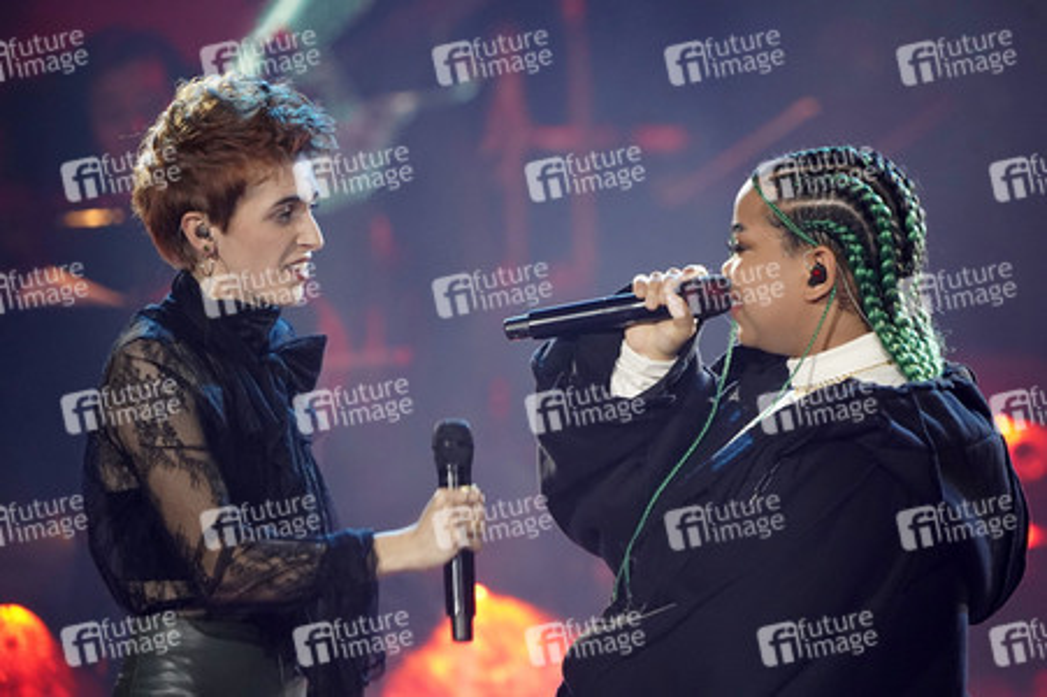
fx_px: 17437
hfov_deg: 3.4
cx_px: 524
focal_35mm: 600
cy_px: 348
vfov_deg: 2.3
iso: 4000
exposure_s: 1/100
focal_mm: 600
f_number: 6.3
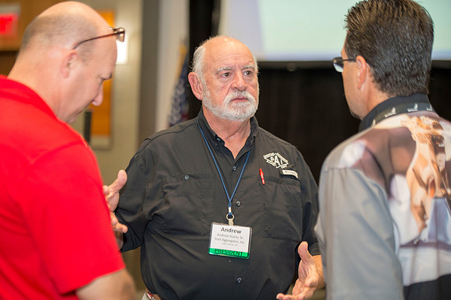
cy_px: 150
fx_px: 1252
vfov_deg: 13.7
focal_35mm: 100
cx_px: 226
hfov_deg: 20.4
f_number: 2.8
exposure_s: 1/160
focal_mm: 100
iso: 1600
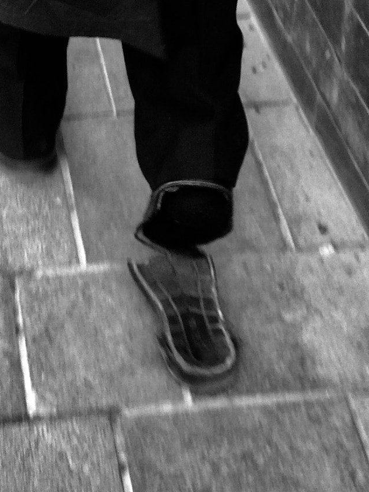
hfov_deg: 13.6
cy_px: 268
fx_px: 1535
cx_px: 36
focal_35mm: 108
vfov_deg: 18.2
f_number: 2.8
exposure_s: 1/99
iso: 40
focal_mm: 6.6
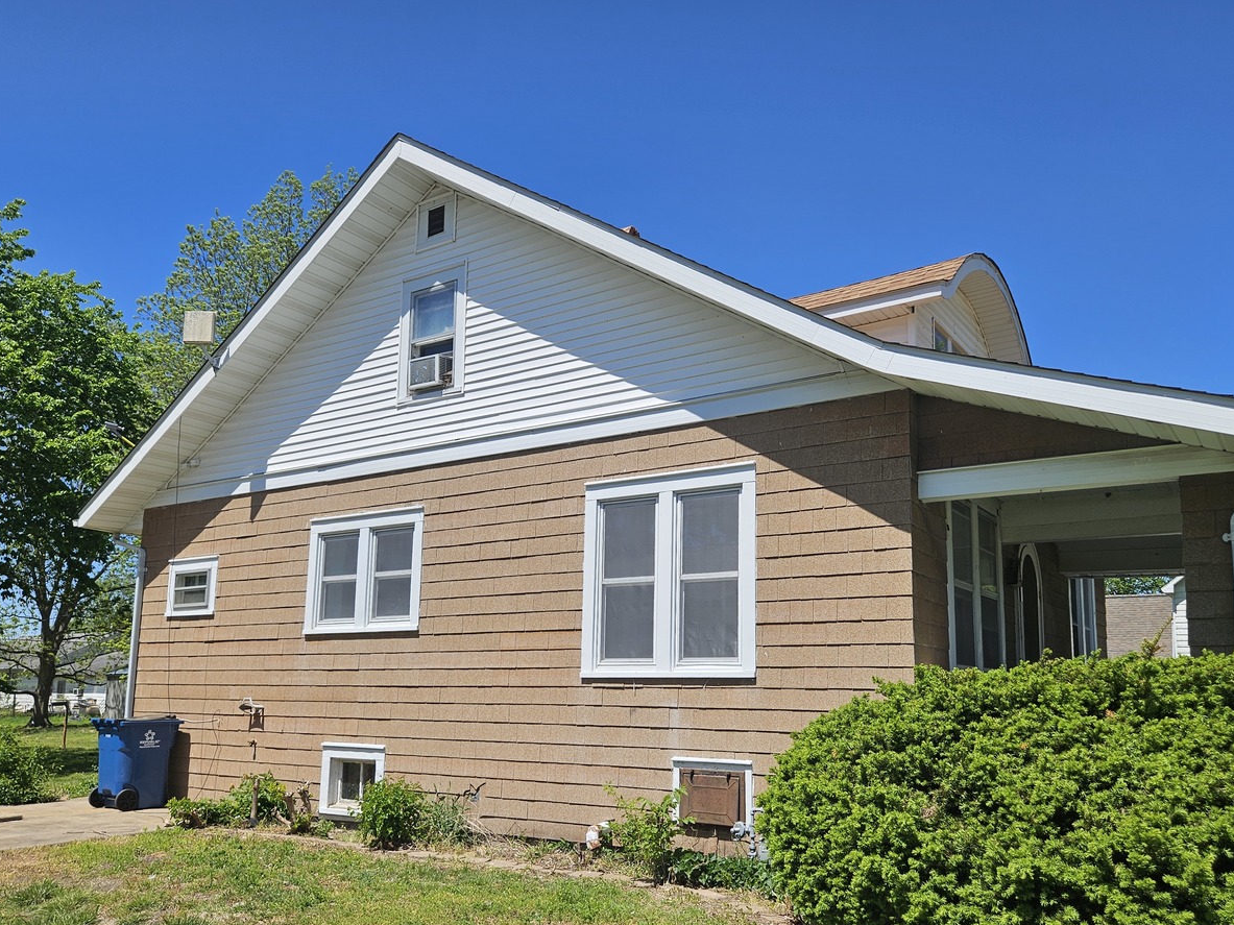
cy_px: 545
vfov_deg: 49.5
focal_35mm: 28
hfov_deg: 63.4
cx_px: 660
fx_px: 998
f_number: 1.8
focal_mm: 5.4
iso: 25
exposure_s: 1/2835
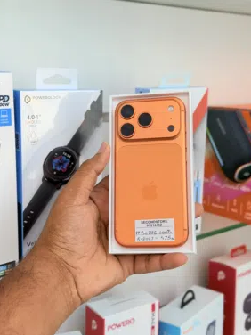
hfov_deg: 28.6
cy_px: 177
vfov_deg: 37.5
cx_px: 125
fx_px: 493
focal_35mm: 51
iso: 64
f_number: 1.78
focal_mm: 6.76
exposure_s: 1/487
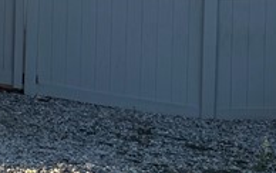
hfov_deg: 11.9
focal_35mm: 134
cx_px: -432
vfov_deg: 9.7
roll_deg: -1.3
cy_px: -34
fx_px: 1010
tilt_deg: -1.8
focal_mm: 6.76
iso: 80
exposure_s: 1/1337
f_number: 1.78
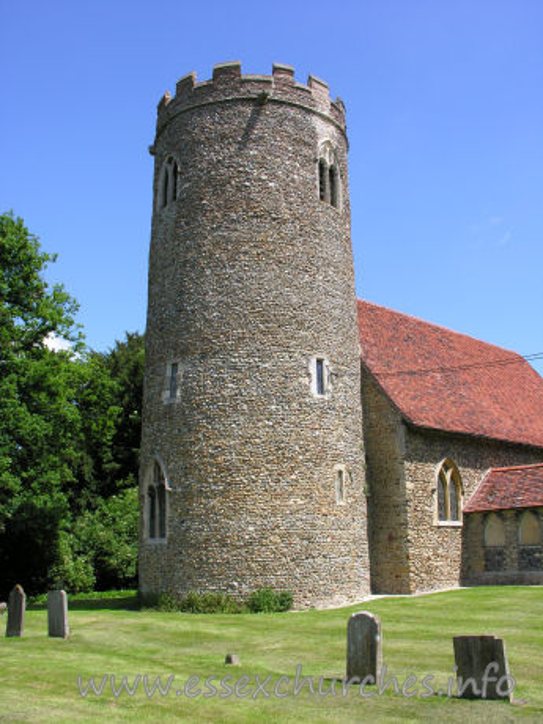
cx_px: 272
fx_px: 732
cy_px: 362
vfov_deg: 52.6
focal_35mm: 35
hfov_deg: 40.7
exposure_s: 1/158
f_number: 5.6
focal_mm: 8.9
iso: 50
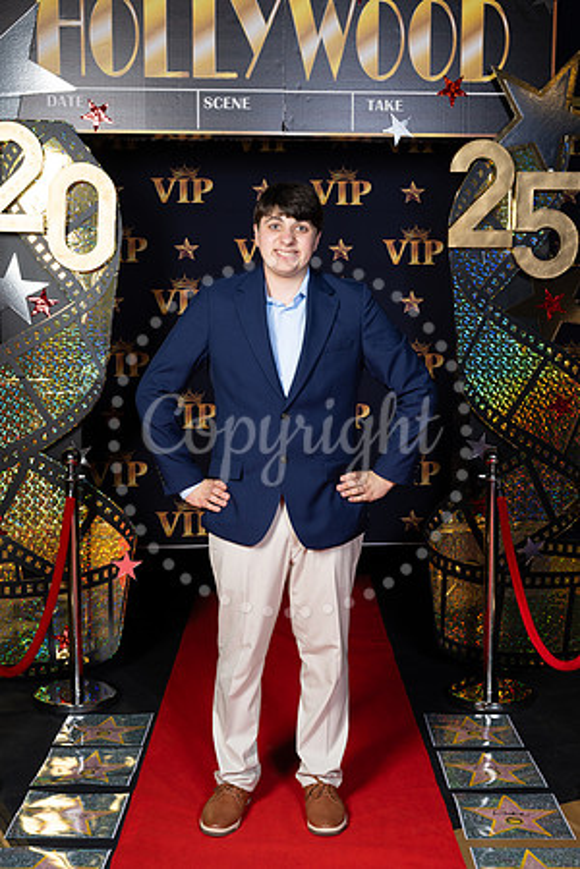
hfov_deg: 29.2
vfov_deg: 42.7
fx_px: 1112
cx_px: 290
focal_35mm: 46
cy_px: 434
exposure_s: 1/100
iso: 320
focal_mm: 46
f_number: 8
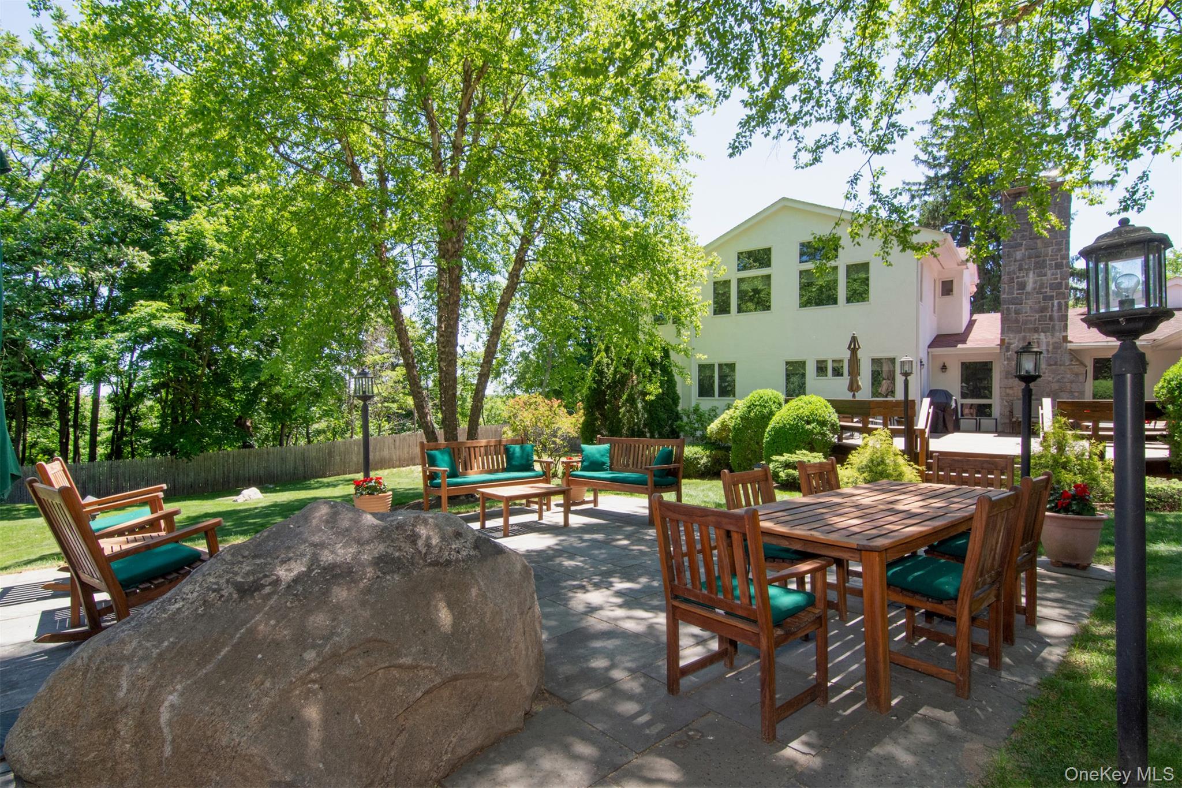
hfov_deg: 95.0
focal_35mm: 16
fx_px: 542
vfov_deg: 72.0
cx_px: 591
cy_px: 394
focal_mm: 11
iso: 640
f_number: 11
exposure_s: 1/200
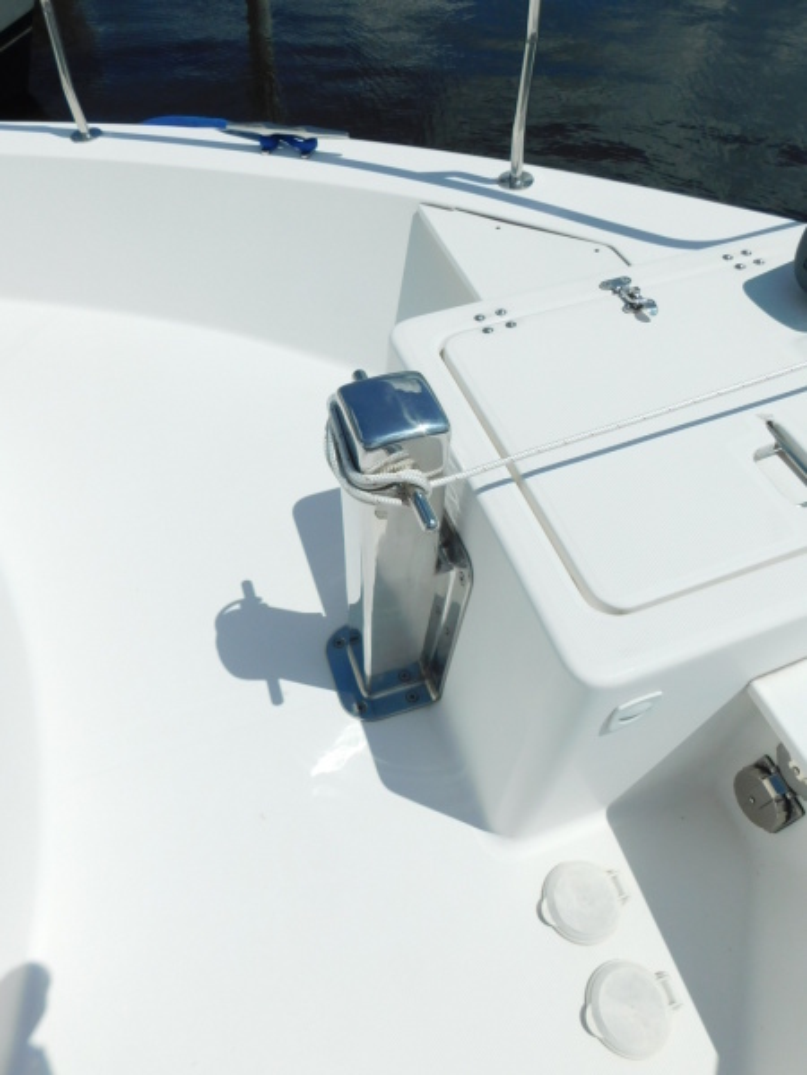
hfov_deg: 58.9
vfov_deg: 73.9
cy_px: 538
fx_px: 715
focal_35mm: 23
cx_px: 404
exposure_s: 1/1500
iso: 125
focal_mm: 4
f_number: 6
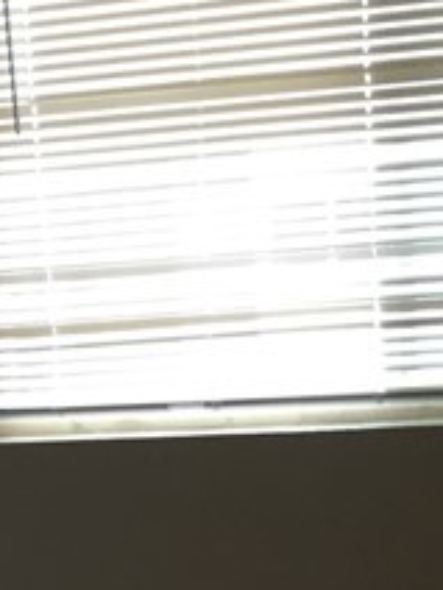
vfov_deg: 11.5
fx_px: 2560
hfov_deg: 9.8
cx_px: 11
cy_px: 1291
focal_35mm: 150
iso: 25
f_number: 2.4
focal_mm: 3.3
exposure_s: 1/40
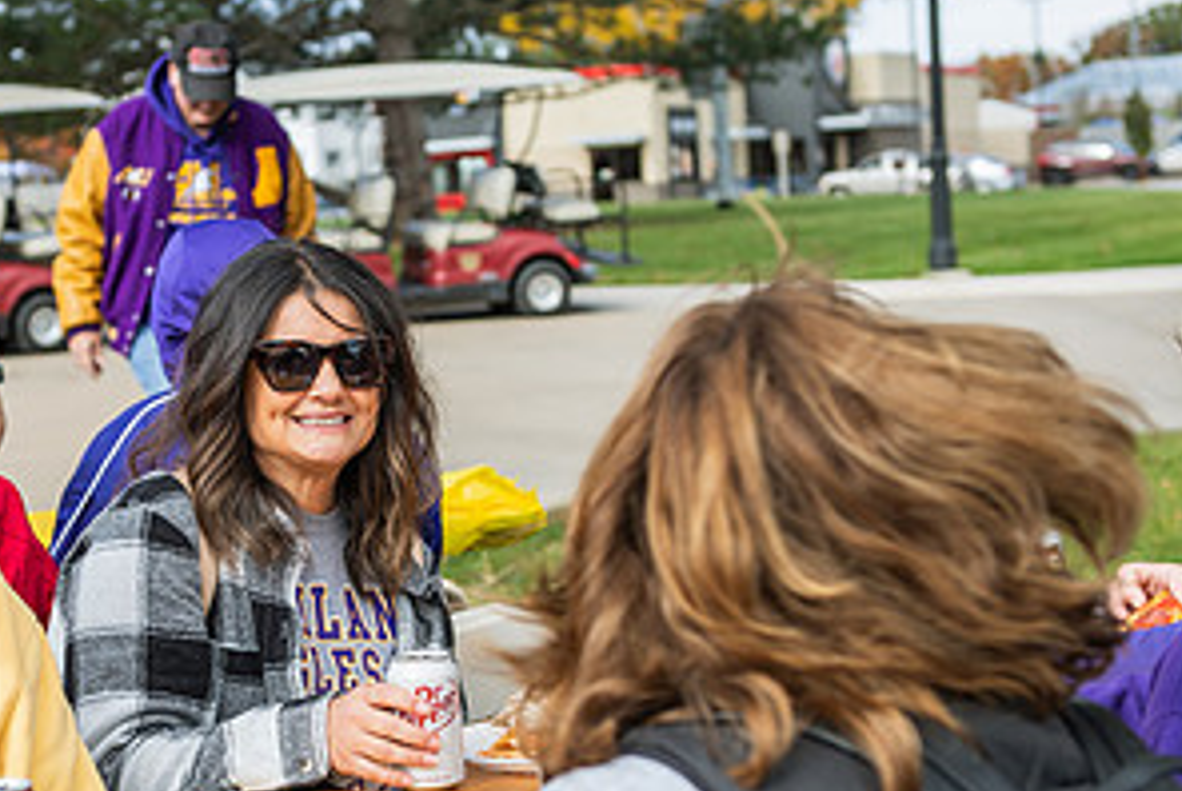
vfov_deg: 14.6
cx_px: 331
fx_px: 3089
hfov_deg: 21.5
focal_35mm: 94
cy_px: 493
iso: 100
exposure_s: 1/400
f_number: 3.5
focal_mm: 48
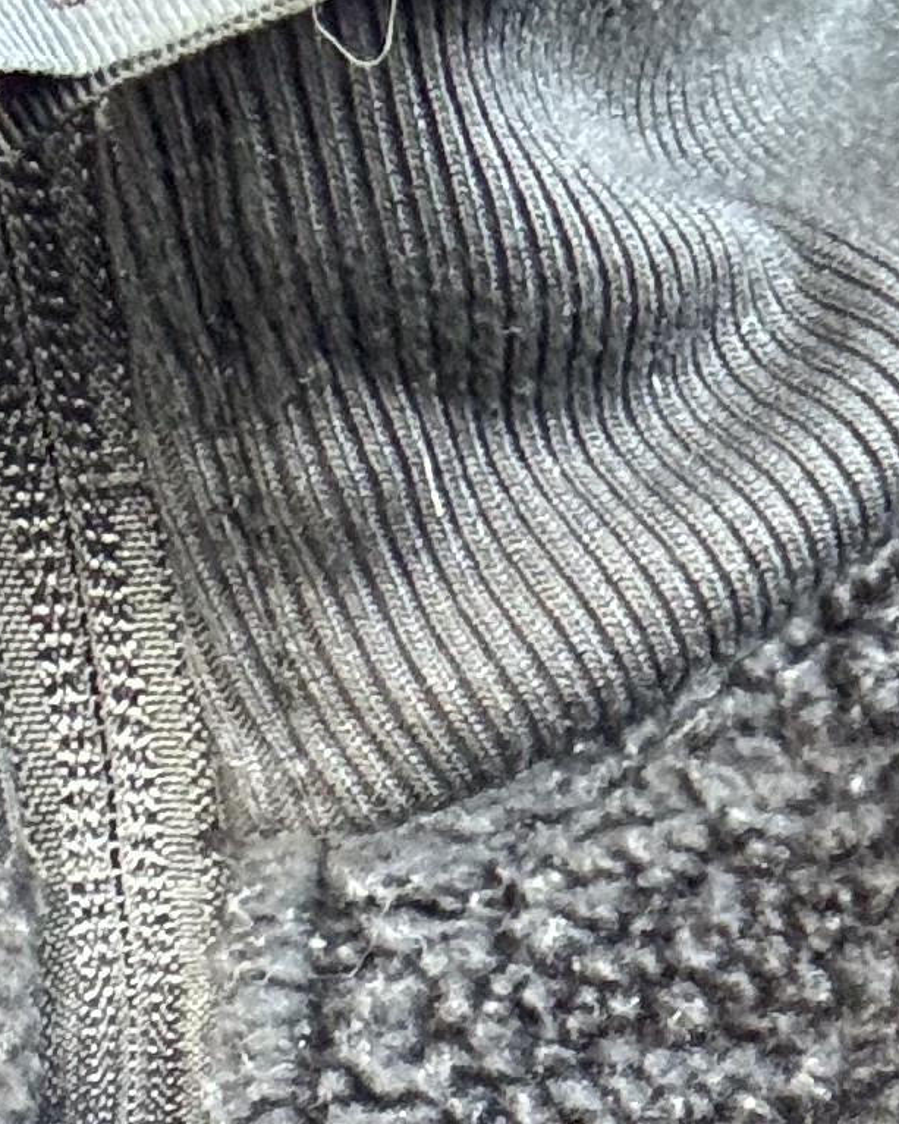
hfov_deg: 12.4
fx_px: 3924
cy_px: 2263
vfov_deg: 13.8
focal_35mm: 118
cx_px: 1362
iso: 250
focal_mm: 2.69
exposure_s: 1/60
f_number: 1.9
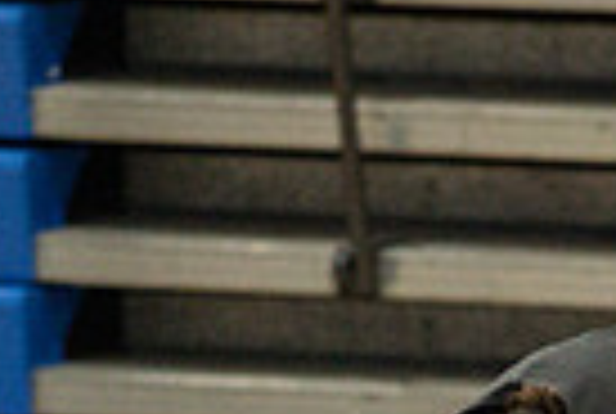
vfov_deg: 1.2
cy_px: 750
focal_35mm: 1167
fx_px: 20012
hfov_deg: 1.8
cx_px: 459
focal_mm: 200
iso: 5600
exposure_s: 1/500
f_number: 4
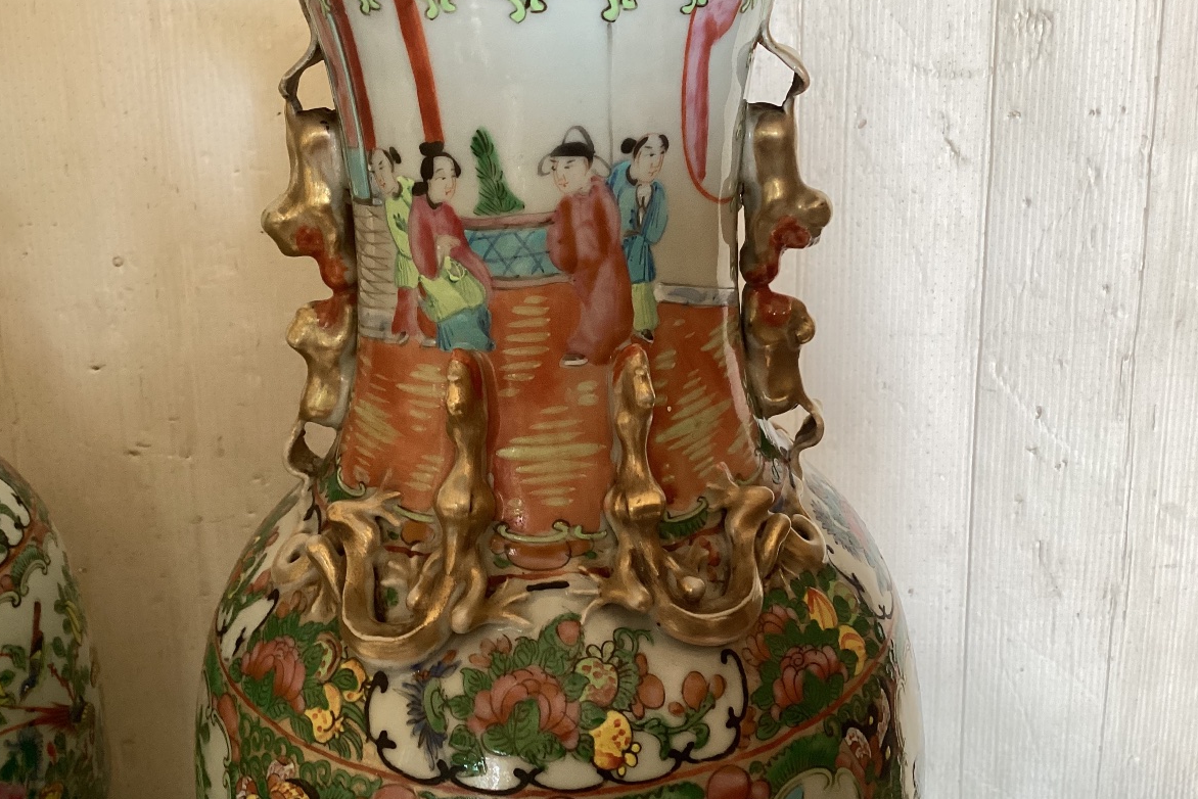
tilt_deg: -19.6
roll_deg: -2.4
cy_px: 355
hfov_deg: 57.2
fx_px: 1098
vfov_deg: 39.9
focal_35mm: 33
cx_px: 606
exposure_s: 1/60
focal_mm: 3.3
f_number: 2.4
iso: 160
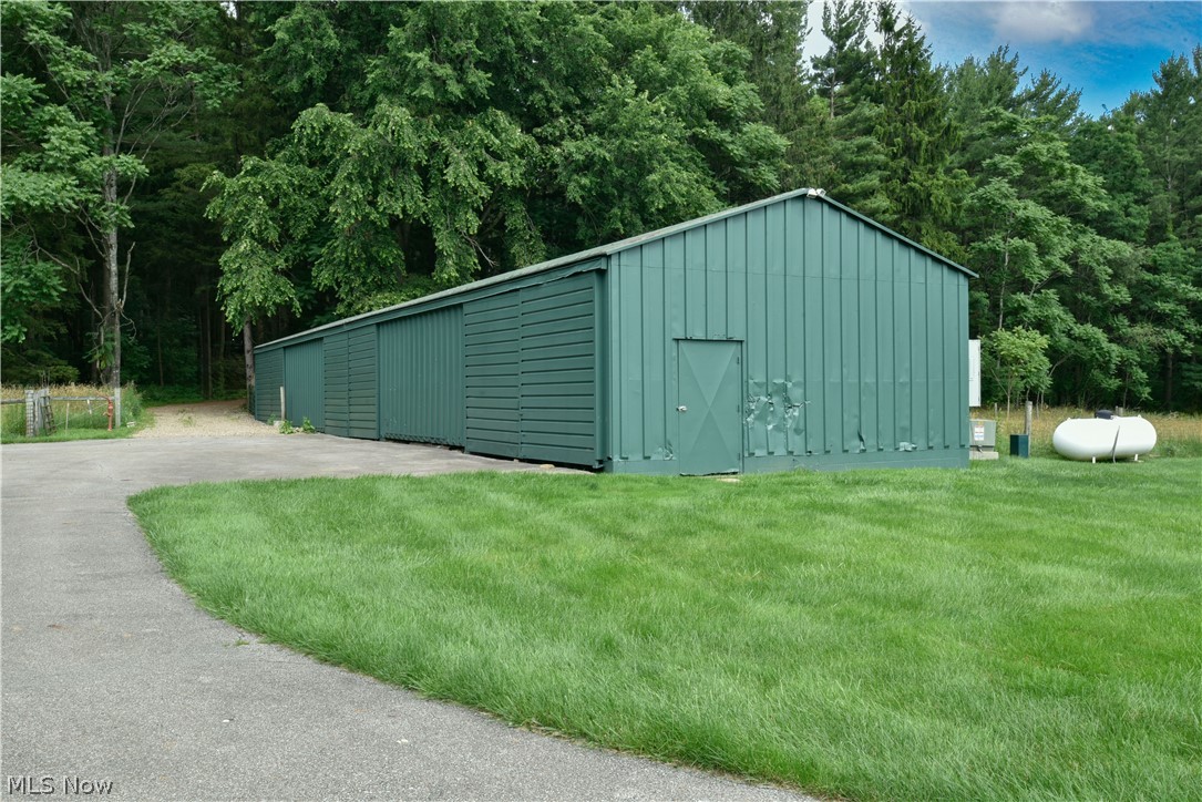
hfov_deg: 58.7
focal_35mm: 32
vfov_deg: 41.1
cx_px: 601
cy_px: 401
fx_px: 1069
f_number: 22
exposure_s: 1/30
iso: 200
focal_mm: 32
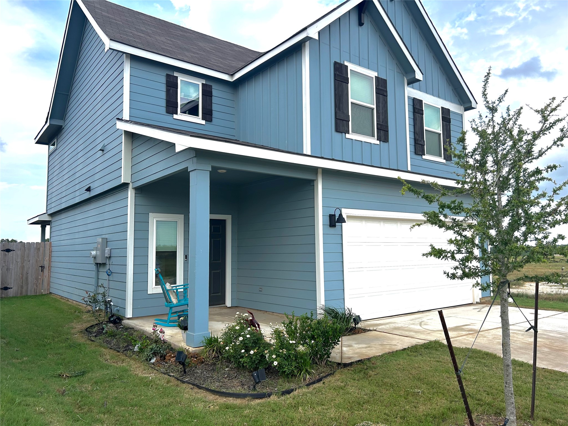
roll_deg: +0.7
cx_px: 284
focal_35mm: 26
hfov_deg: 67.3
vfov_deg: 53.1
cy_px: 213
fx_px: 427
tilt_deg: +4.7
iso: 50
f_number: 1.5
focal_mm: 5.7
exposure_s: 1/1468
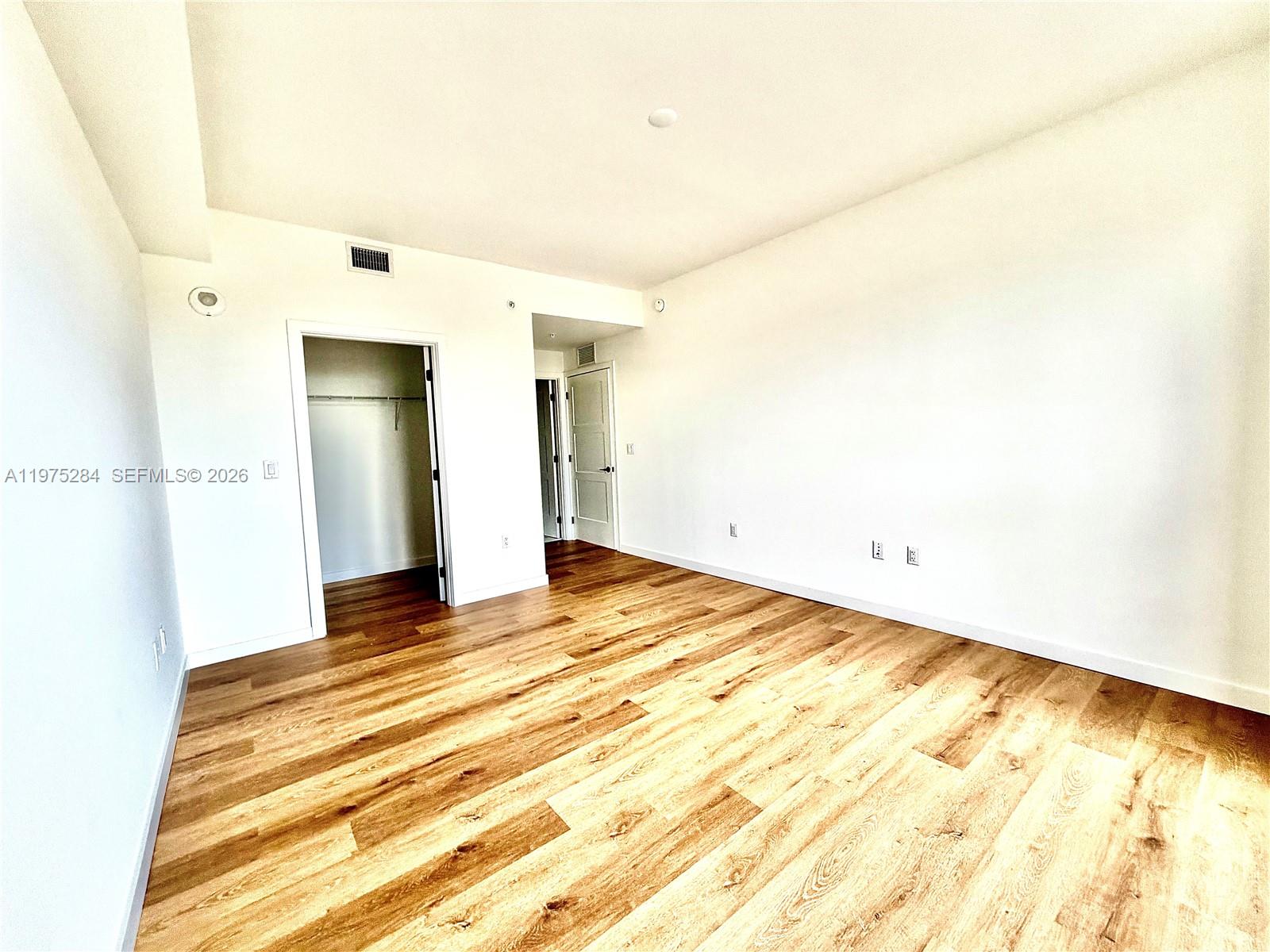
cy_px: 476
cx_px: 635
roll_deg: +2.2
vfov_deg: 85.7
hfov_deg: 102.1
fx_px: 514
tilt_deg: -4.7
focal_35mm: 14
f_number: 2.2
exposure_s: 1/121
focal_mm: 2.22
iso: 200
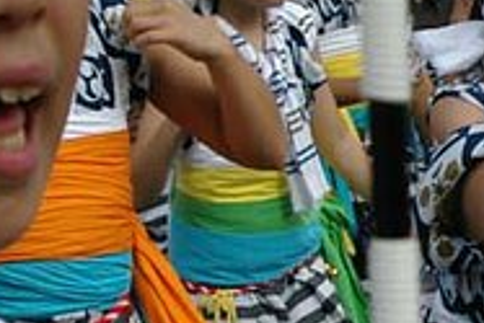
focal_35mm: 230
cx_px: 668
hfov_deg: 8.8
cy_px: 172
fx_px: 3095
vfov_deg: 6.0
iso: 800
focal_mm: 28
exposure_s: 1/500
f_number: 8
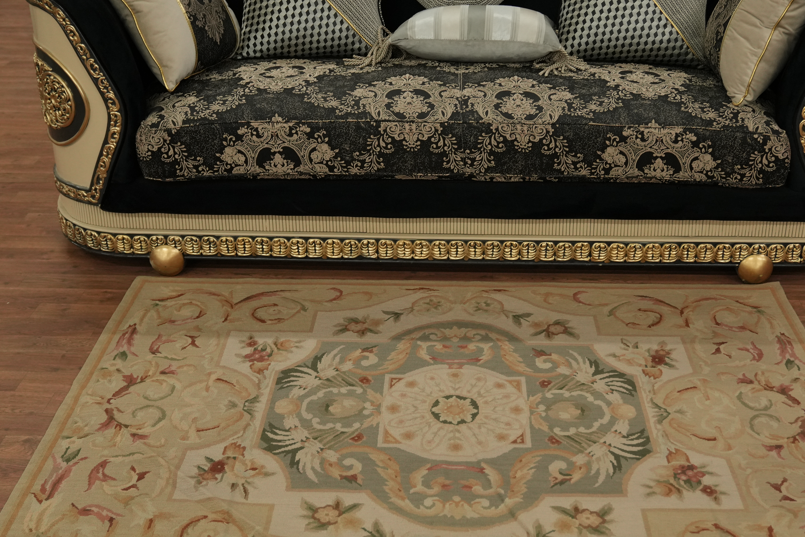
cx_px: 445
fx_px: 984
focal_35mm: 44
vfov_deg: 30.5
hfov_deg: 44.4
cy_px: 231
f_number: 3.2
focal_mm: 28
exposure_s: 1/125
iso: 1600
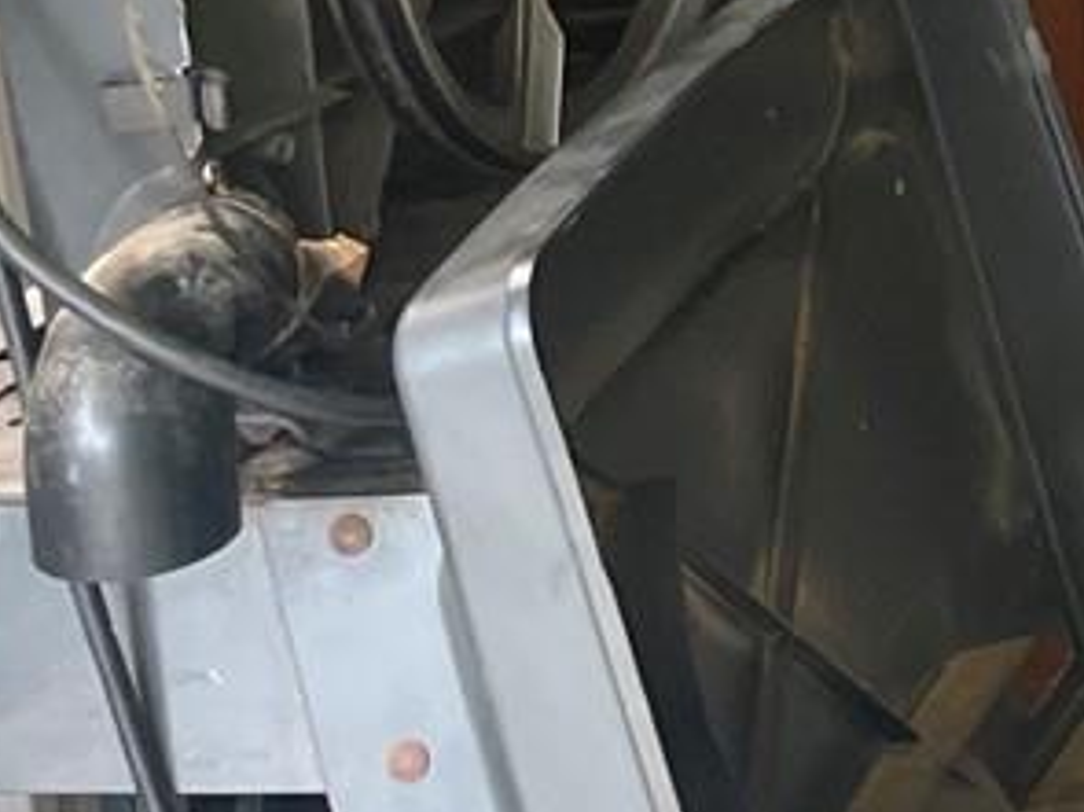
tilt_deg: -8.4
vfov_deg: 9.8
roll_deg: +1.2
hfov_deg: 11.3
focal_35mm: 141
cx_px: 2734
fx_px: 4414
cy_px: -834
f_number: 1.6
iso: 125
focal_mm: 5.1
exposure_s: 1/120
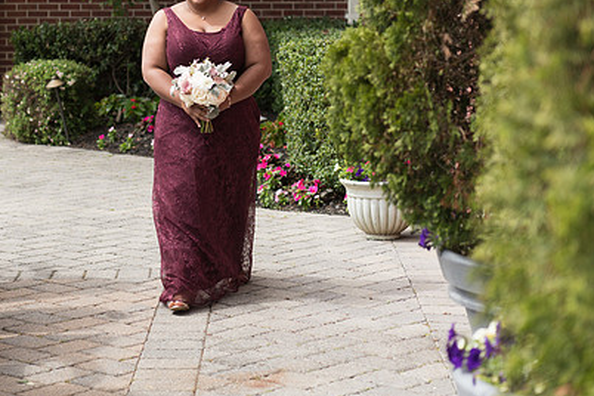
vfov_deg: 13.5
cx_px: 204
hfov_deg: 20.2
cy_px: 125
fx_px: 1666
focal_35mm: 101
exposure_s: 1/400
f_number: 2.8
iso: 64
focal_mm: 70
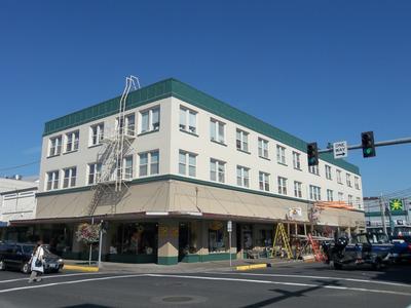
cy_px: 154
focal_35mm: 32
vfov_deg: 44.2
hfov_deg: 56.8
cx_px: 206
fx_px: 380
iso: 80
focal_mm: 5.7
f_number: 9.4
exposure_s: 1/250
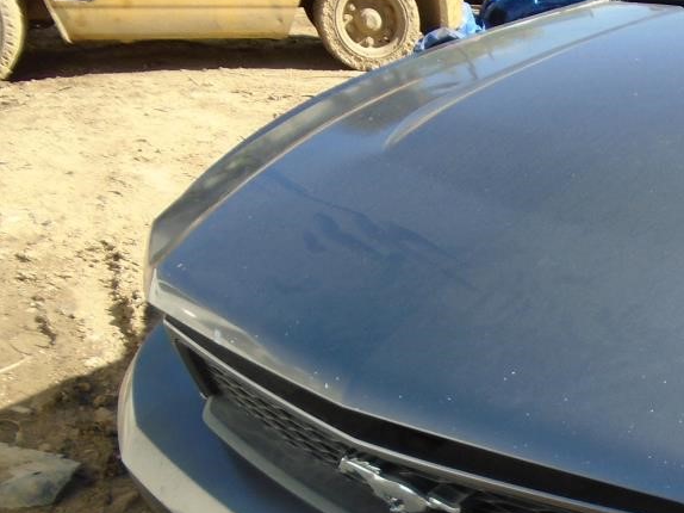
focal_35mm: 58
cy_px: 536
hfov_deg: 30.0
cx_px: 742
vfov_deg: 23.9
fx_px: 1146
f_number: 3.2
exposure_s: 1/400
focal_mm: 4.6
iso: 100
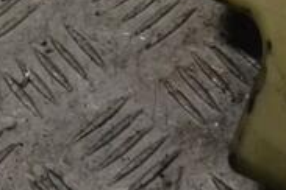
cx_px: 322
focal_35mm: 187
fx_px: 1485
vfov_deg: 7.3
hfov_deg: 10.8
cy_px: -8
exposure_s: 1/500
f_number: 11
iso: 3200
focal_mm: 38
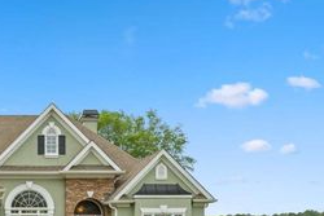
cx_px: 6
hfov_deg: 36.0
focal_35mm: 50
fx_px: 450
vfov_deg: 26.0
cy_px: 200
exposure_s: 1/1600
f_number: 6.3
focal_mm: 25
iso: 1250
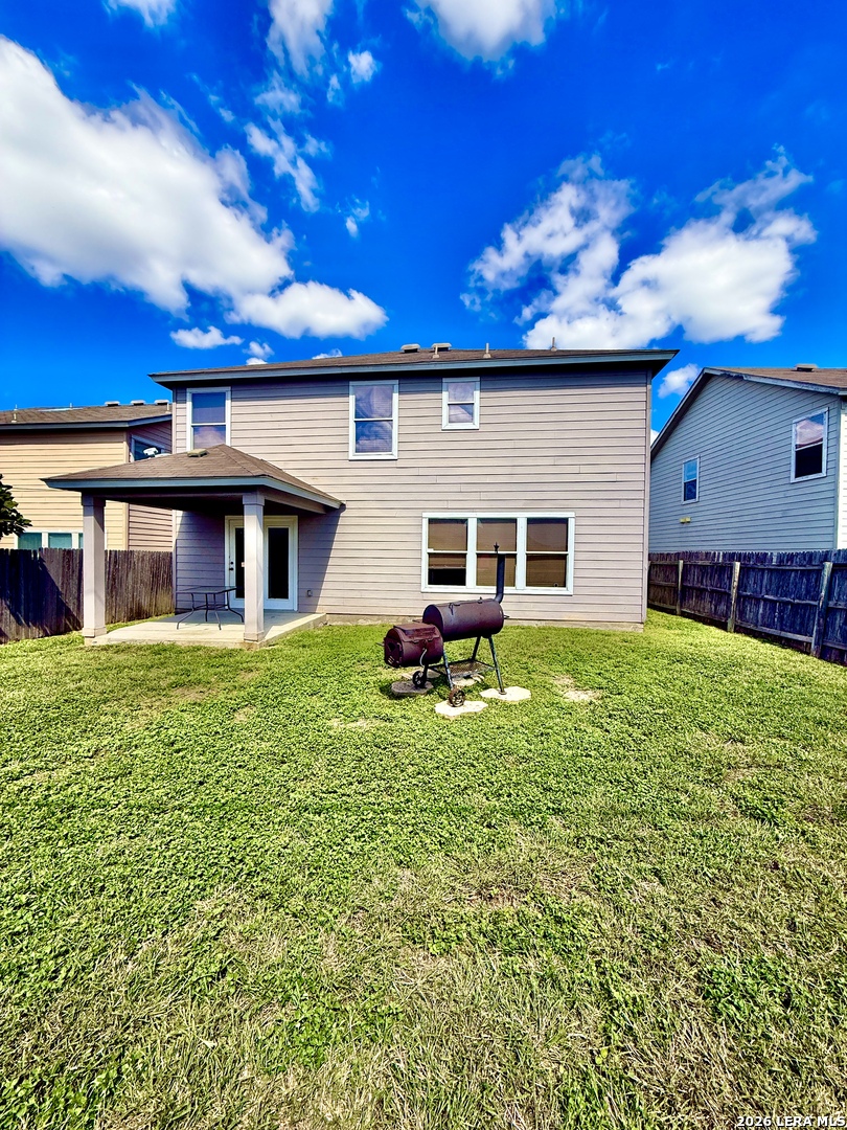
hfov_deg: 85.7
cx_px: 424
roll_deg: -1.1
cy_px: 565
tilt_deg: -1.5
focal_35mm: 14
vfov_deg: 102.1
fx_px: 457
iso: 50
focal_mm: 2.22
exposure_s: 1/2024
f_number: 2.2
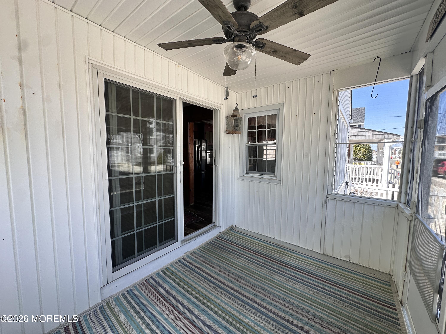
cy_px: 167
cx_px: 223
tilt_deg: -4.6
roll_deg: -0.4
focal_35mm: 14
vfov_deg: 85.7
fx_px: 180
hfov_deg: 102.1
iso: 40
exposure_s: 1/208
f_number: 2.2
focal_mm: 2.22
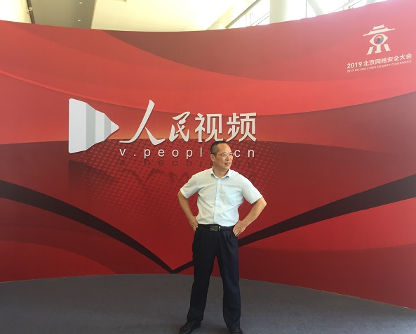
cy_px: 165
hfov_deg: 57.1
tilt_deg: -0.2
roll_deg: -0.4
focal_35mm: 31
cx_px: 213
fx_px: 382
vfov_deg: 47.1
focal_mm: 4.15
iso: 32
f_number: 2.2
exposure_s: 1/33
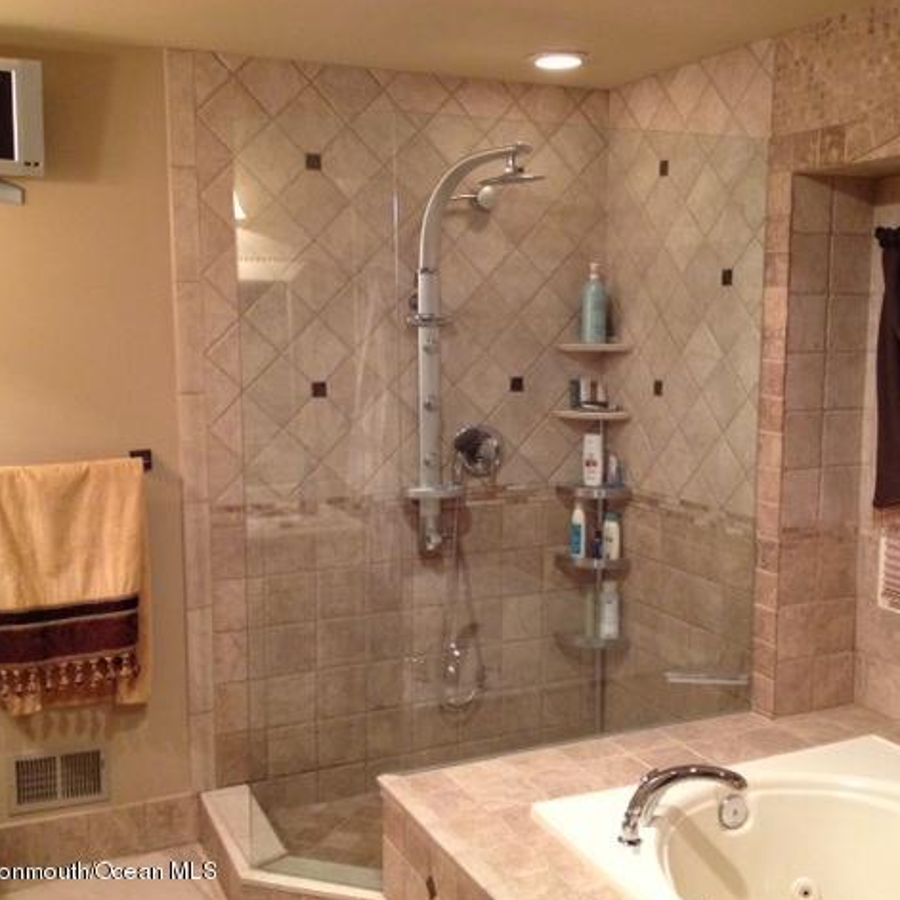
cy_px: 451
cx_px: 503
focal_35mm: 42
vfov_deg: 40.0
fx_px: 1235
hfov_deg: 40.0
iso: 250
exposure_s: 1/20
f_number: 2.4
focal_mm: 4.28
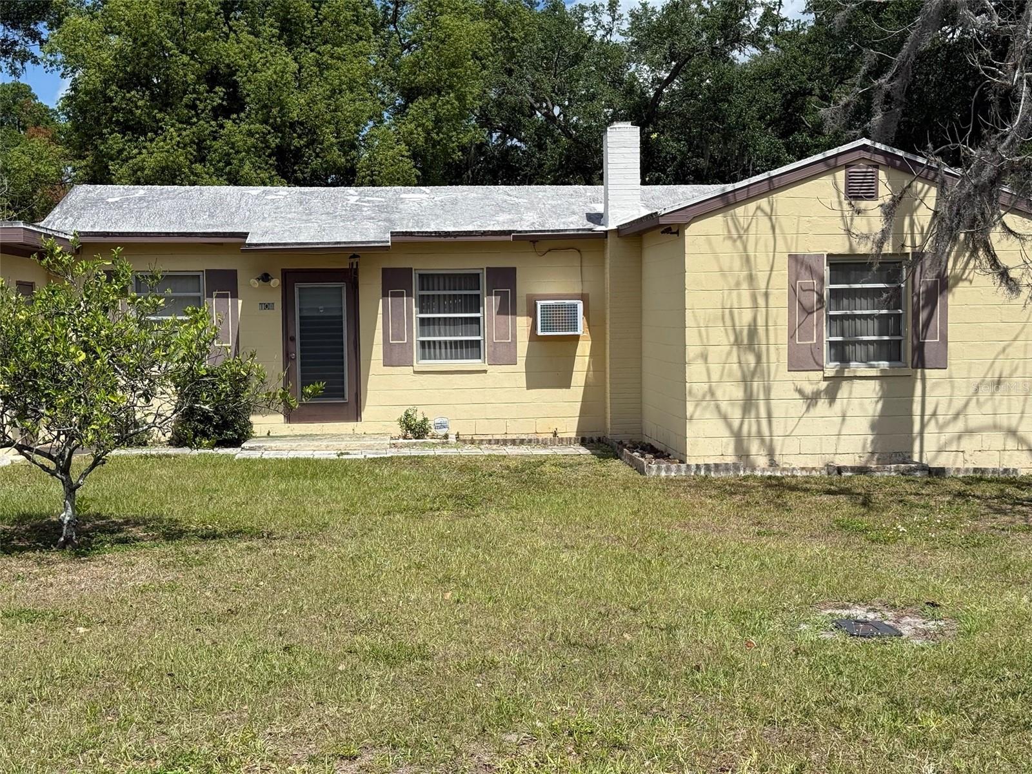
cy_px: 387
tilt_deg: -2.6
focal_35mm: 48
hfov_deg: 39.7
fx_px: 1431
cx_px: 516
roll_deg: +1.1
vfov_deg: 30.3
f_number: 1.78
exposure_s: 1/7874
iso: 100
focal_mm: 6.76
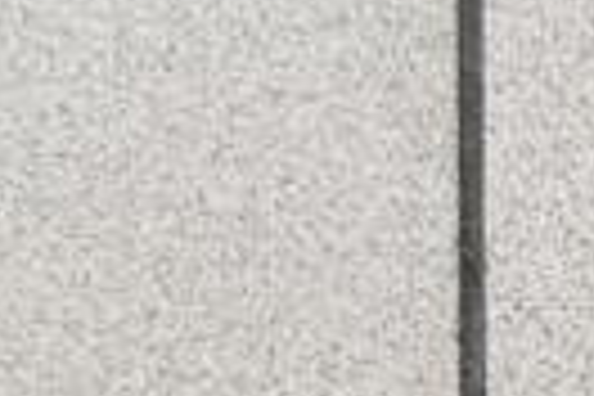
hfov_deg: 15.4
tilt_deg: -71.8
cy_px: 648
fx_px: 1996
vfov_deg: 10.8
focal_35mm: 121
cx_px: 927
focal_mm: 6.76
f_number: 1.78
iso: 80
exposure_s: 1/121
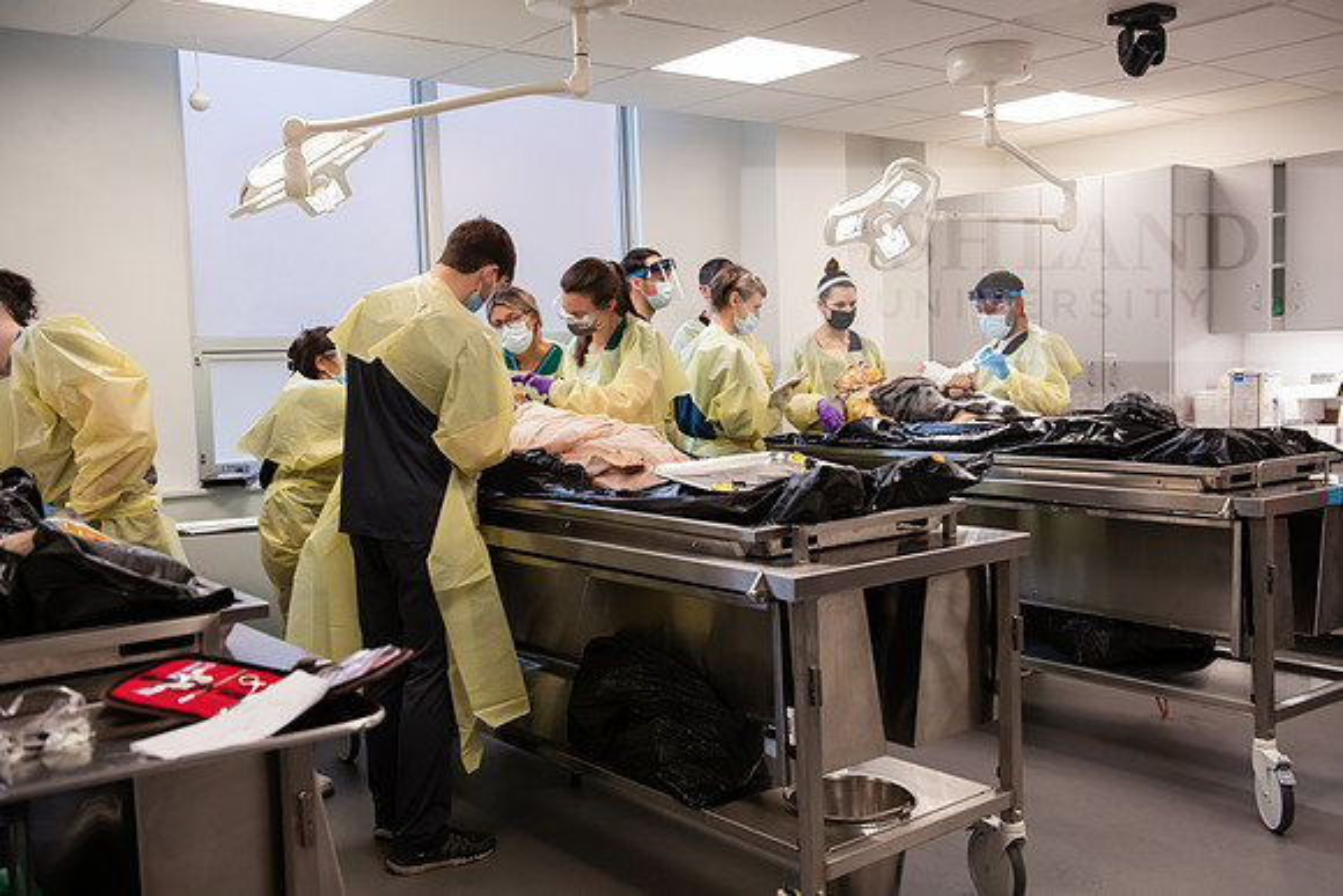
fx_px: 1306
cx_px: 672
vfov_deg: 37.9
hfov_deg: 54.4
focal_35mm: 35
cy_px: 448
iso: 1250
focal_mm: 35
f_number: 4
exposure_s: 1/250
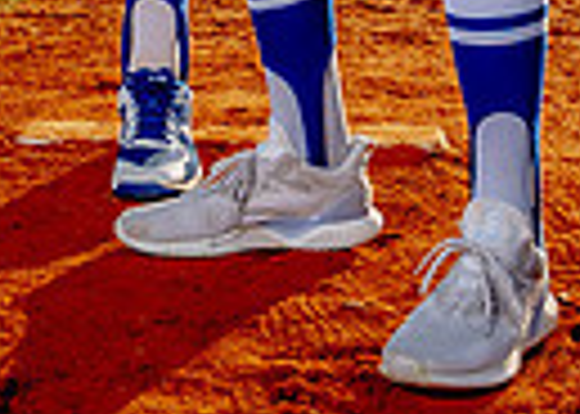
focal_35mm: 130
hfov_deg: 15.2
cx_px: 535
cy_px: -476
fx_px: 2140
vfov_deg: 10.0
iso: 100
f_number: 8
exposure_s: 1/125
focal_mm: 24
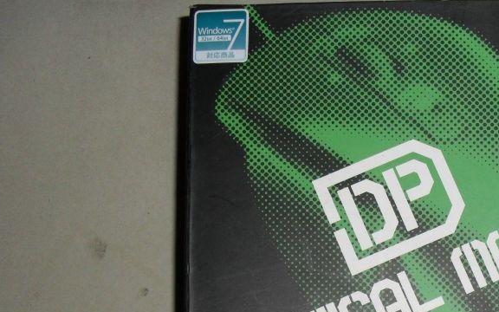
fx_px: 898
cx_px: 416
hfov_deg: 30.2
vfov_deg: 19.1
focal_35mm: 66
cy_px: 318
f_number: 3.2
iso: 200
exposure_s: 1/45
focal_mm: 6.3
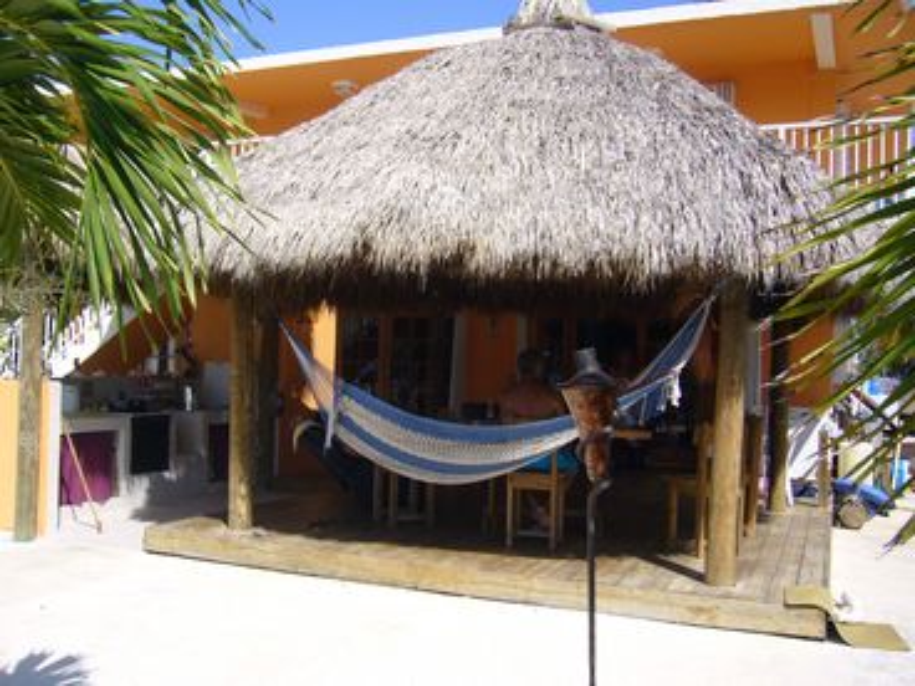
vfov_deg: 40.7
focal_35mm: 35
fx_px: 925
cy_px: 343
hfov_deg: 52.6
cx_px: 458
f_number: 5.6
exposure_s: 1/320
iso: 80
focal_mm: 5.8
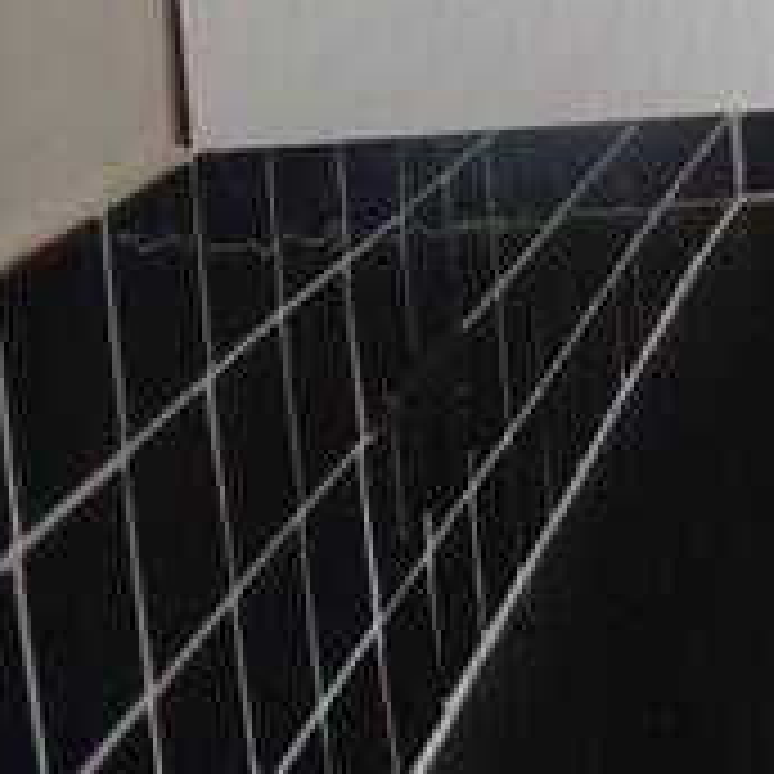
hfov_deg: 13.8
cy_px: -101
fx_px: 1923
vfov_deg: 21.5
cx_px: 1976
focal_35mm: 76
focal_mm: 10
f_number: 4
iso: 1100
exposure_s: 1/60
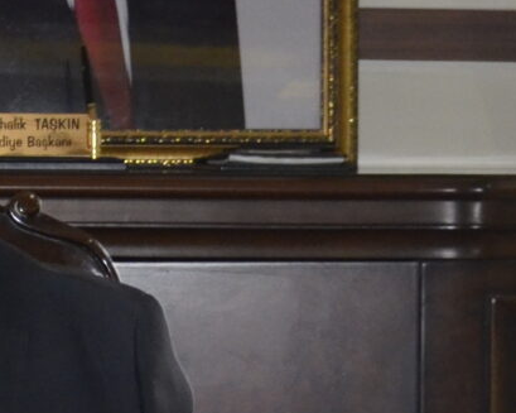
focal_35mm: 220
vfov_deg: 7.0
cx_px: -102
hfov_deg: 8.7
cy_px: 270
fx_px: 3358
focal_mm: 25
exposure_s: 1/60
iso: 800
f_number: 4
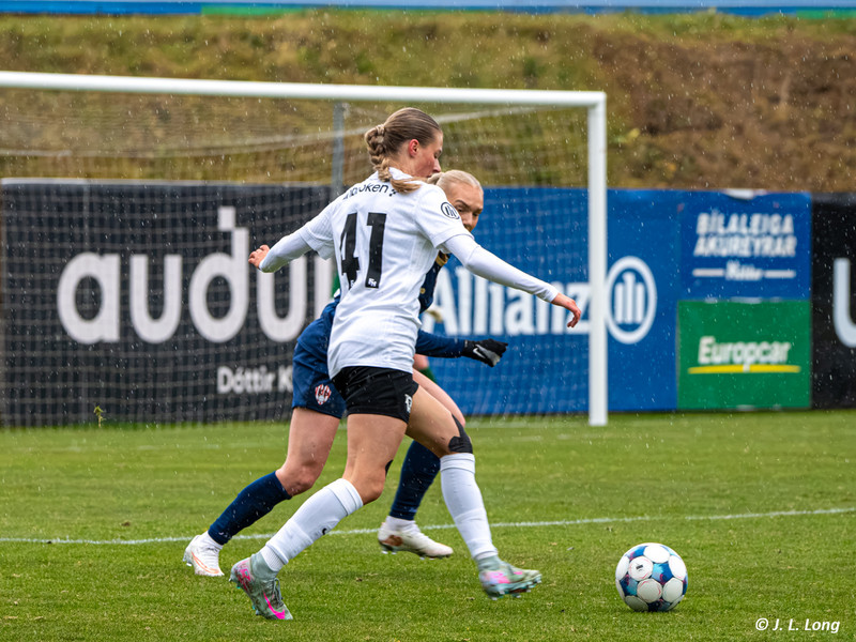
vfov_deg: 5.2
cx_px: 291
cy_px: 378
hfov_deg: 7.0
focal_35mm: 285
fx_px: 7036
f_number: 5.6
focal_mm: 180
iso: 2800
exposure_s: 1/800
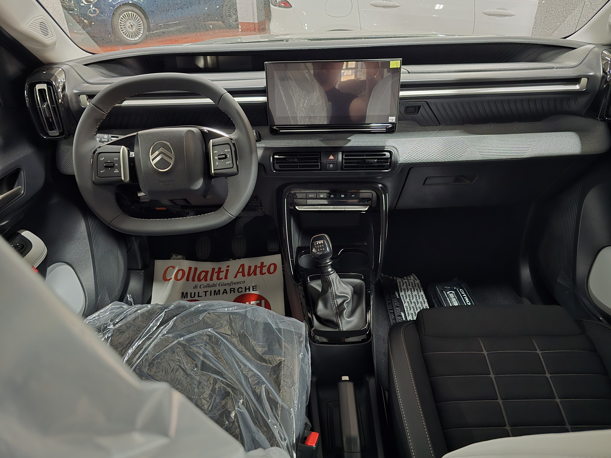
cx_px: 306
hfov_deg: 73.9
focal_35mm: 23
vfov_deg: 58.9
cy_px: 229
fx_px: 406
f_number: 1.7
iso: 2500
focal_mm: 6.3
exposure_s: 1/16.7
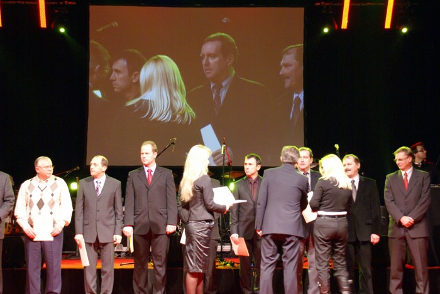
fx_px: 917
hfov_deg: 27.0
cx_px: 220
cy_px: 147
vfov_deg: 18.2
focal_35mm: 75
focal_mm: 50
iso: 800
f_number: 5.6
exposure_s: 1/20
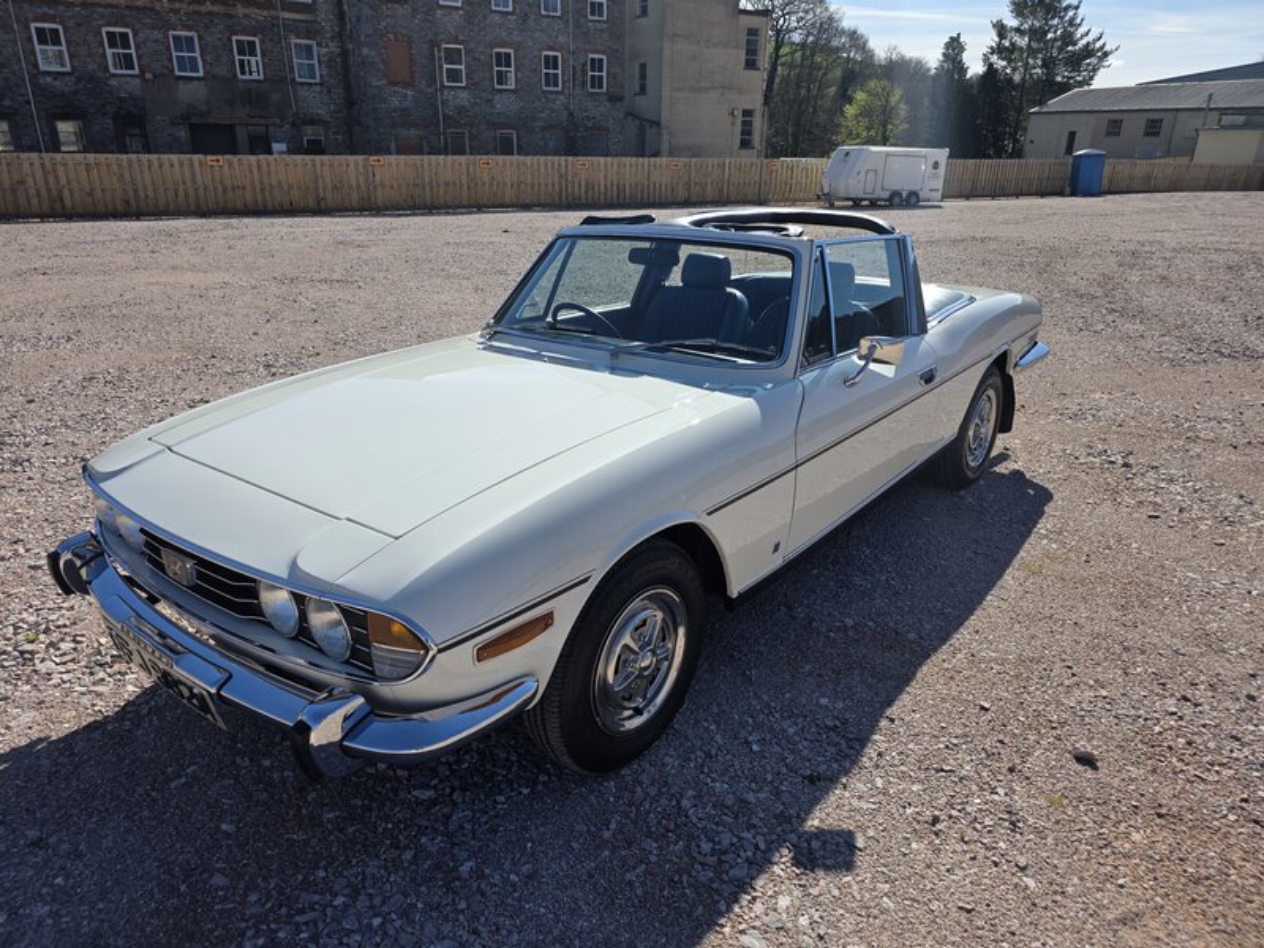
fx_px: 840
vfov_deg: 58.9
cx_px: 632
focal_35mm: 23
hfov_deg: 73.9
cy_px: 474
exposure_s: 1/6355
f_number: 1.7
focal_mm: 6.3
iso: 80
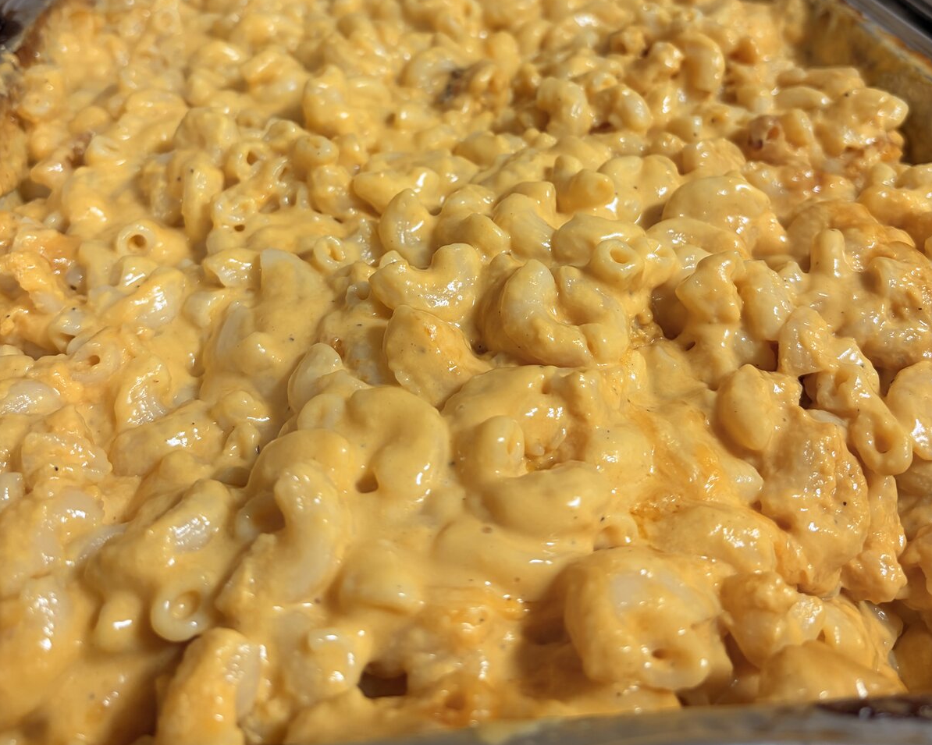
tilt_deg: -29.2
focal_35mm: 34
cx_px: 466
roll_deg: -1.8
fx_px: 938
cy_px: 188
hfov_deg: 52.8
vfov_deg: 42.1
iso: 64
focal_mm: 5.96
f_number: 1.6
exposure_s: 1/60
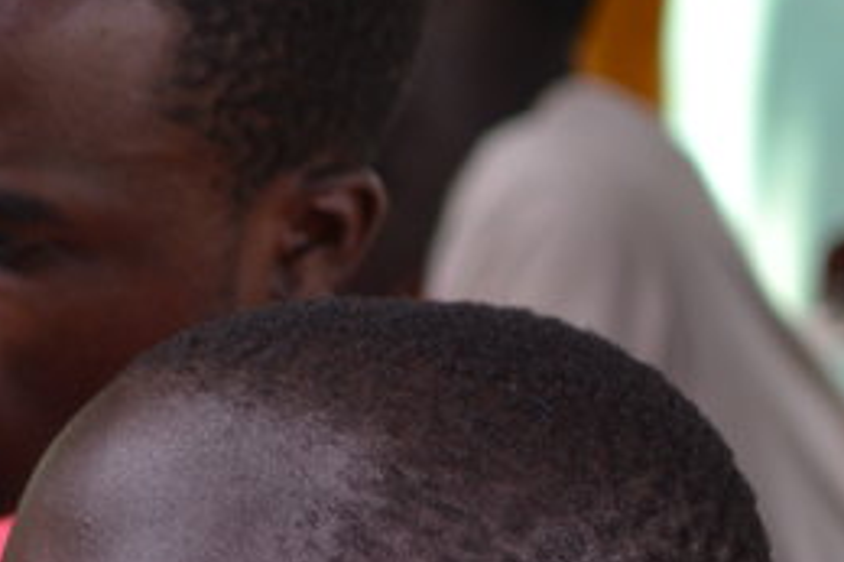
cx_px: -678
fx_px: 4849
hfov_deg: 9.5
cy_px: 778
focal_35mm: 207
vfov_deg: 6.6
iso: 100
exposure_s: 1/200
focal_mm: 35
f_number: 1.8
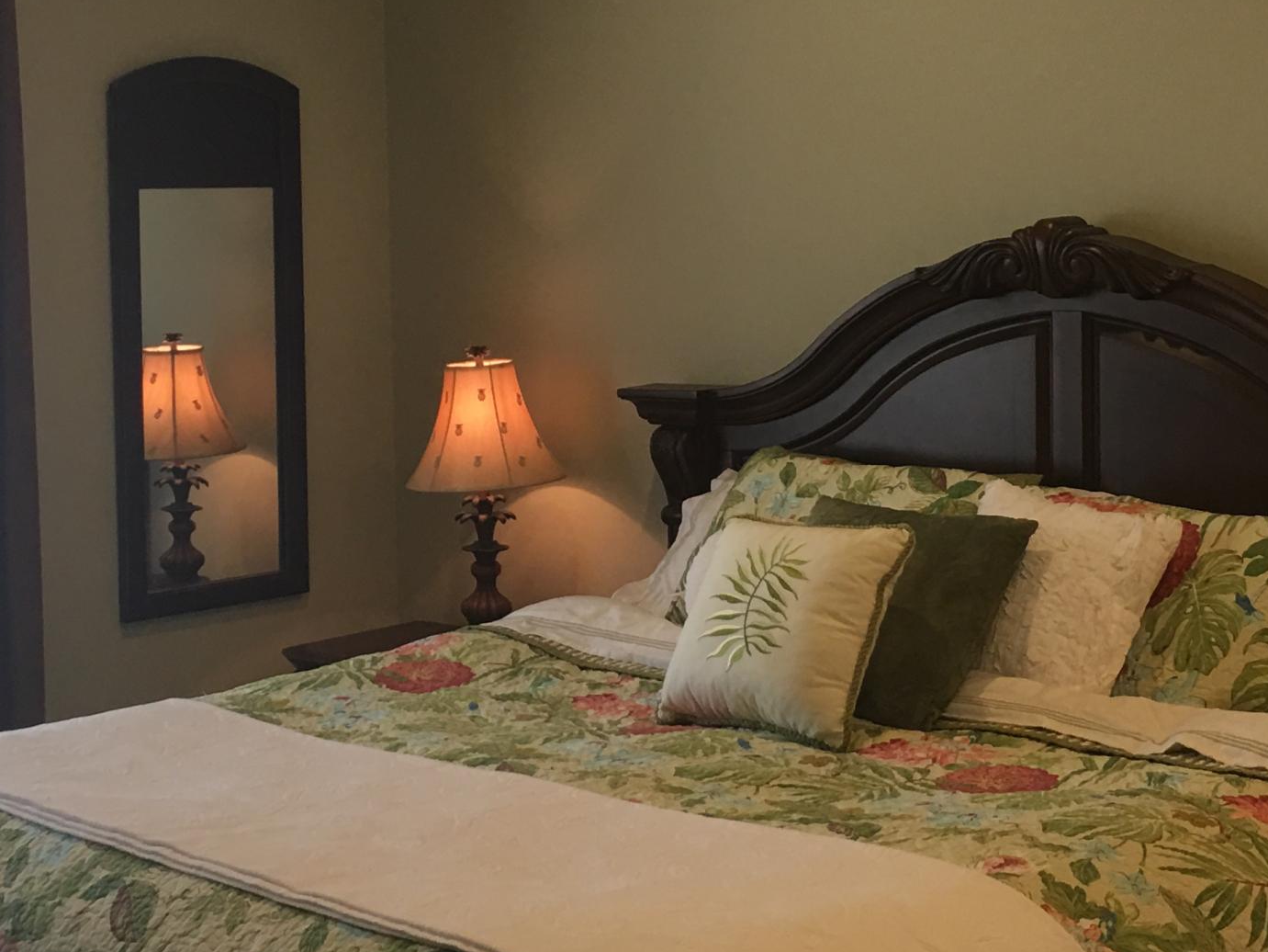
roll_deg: +1.3
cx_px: 716
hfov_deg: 30.7
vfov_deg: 23.2
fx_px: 2308
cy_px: 318
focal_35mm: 63
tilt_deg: -1.2
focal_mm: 4.15
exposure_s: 1/15
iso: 32
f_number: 2.2
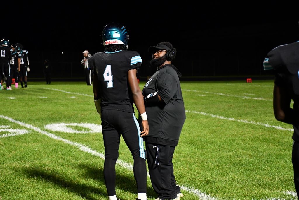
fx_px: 822
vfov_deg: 13.8
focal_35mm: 99
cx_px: 150
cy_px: 100
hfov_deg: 20.6
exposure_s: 1/250
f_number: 5
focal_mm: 66
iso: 2500
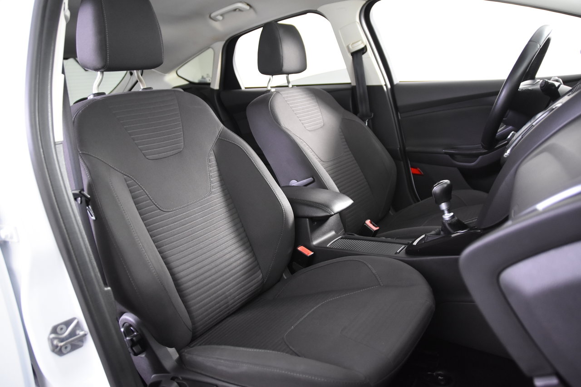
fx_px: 411
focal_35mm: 26
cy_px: 194
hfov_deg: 70.4
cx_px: 290
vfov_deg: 50.4
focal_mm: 17
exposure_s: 1/25
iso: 1600
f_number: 2.8
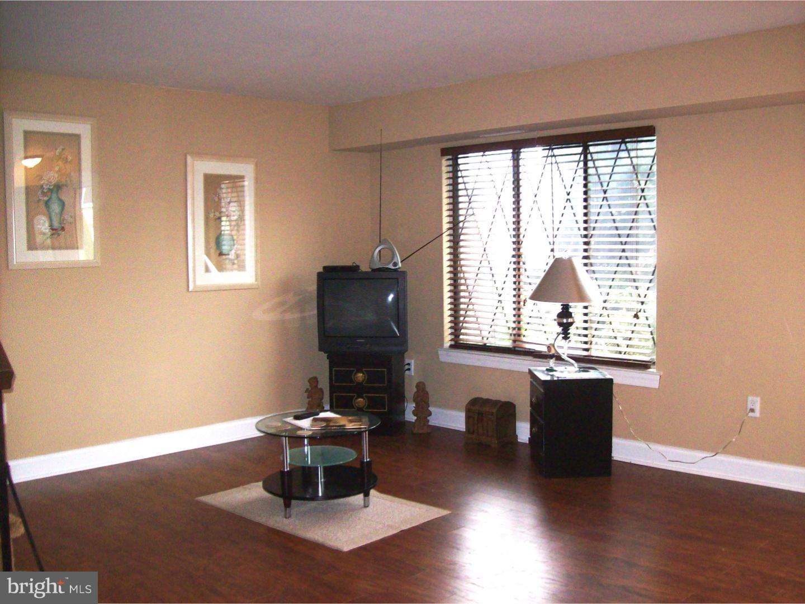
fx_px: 837
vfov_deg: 39.7
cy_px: 302
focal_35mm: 36
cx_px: 402
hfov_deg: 51.4
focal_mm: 6
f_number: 2.7
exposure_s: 1/64
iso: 200
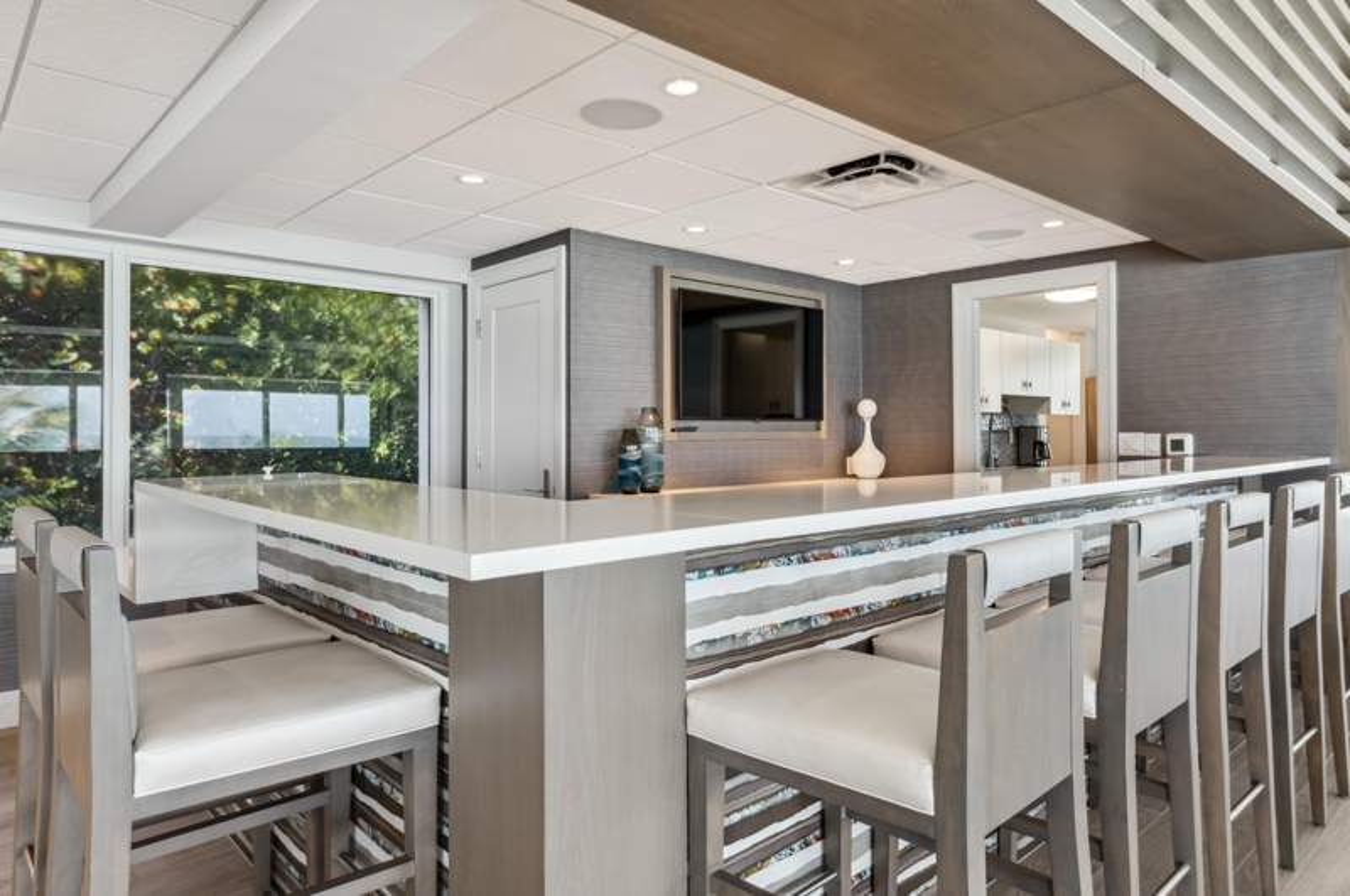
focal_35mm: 22
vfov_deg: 57.1
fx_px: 824
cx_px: 675
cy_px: 448
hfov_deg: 78.7
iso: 100
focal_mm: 22
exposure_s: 1/50
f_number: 8
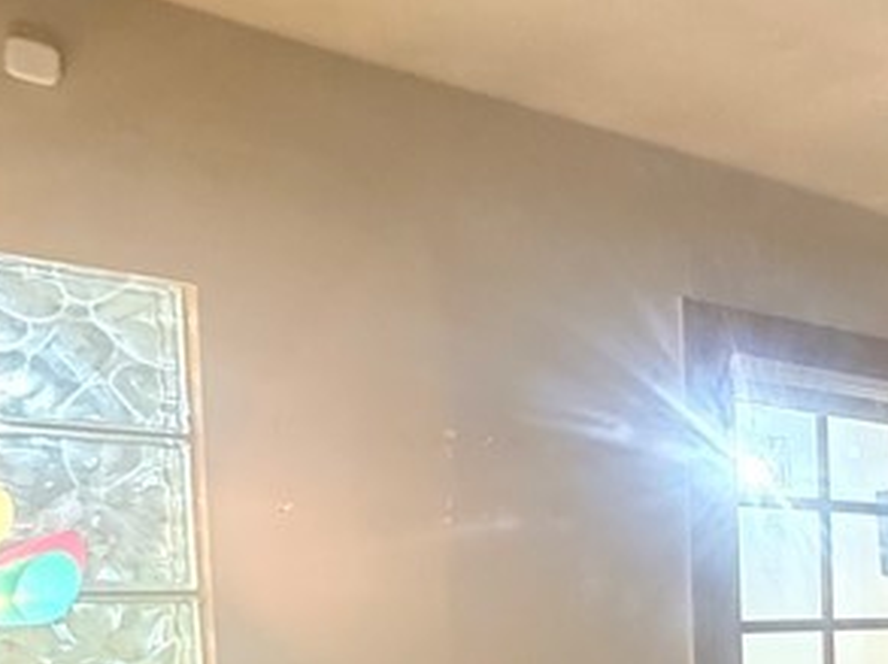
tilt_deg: -2.1
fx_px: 1255
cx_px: 1337
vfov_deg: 28.0
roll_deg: +0.8
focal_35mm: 49
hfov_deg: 27.1
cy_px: 652
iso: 1000
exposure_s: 1/60
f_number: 2.2
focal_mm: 2.22
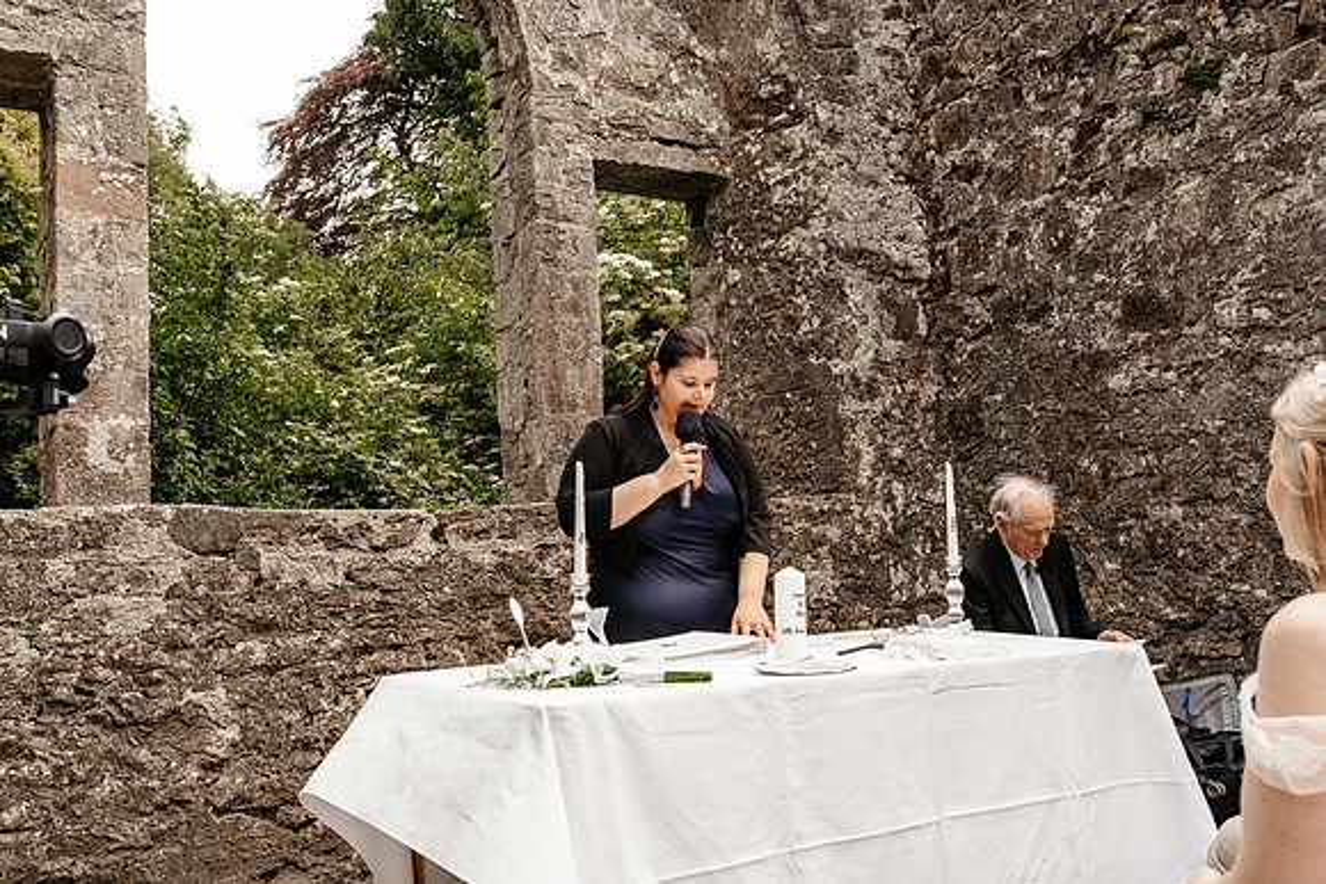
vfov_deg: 37.9
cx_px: 663
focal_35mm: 35
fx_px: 1289
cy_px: 442
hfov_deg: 54.4
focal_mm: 35
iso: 800
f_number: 7.1
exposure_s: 1/320
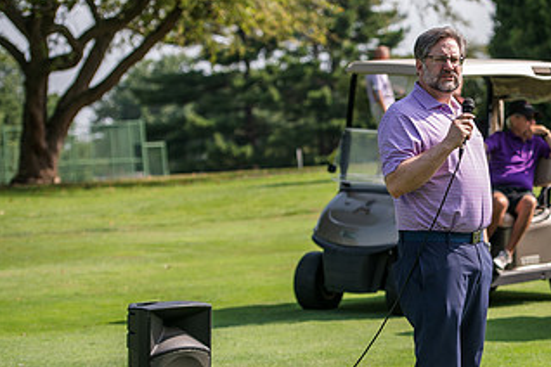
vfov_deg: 8.2
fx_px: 2571
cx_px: 501
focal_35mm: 168
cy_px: 203
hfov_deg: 12.1
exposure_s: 1/500
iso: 80
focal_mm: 92
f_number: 3.5
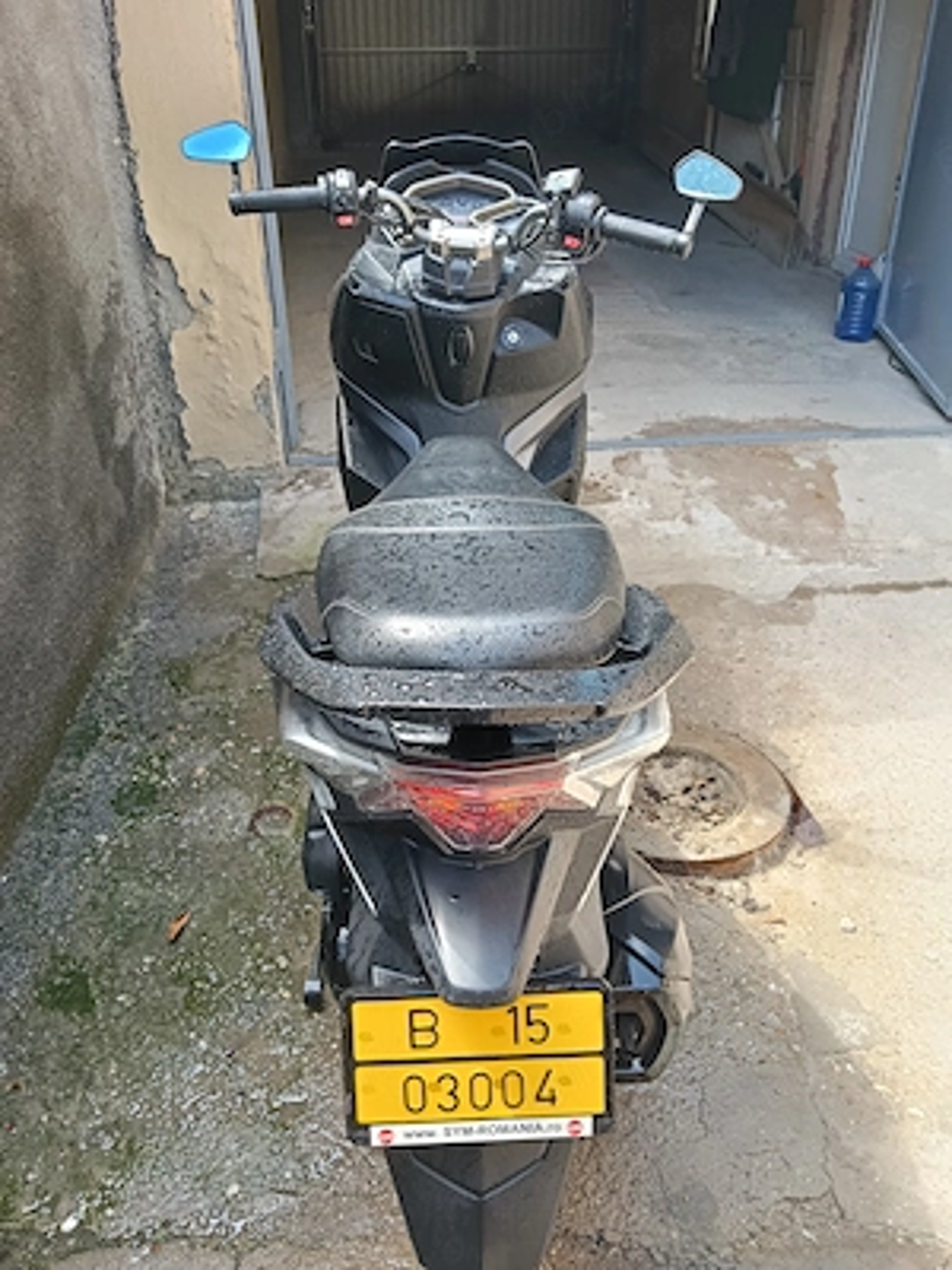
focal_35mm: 27
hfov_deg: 51.4
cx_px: 476
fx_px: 990
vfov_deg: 65.3
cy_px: 635
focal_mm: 3.98
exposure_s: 1/120
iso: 100
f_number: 1.8
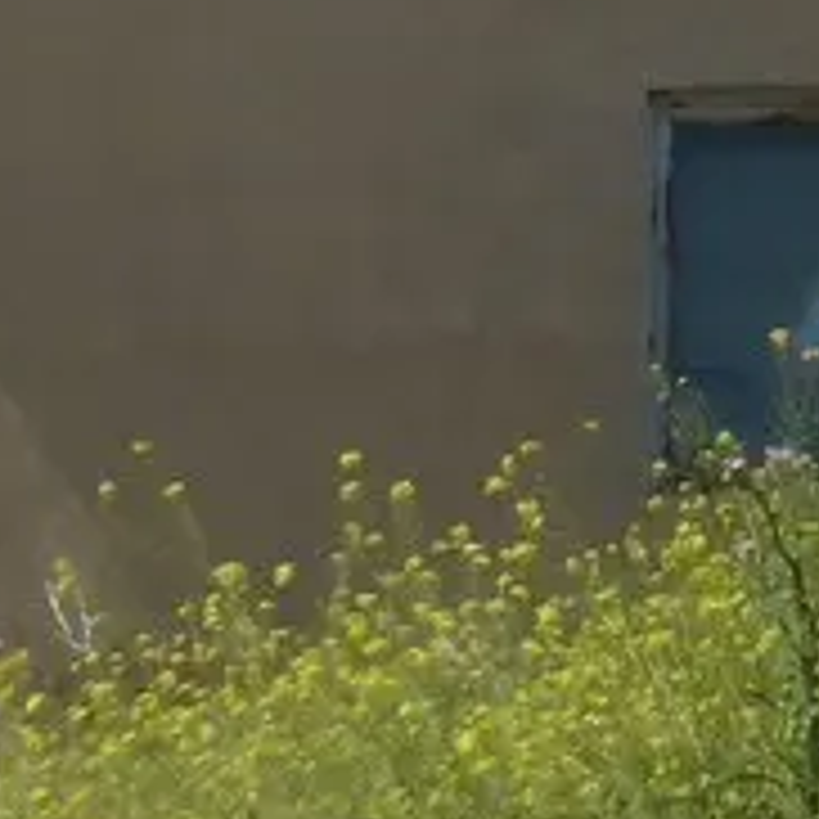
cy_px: 72
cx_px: 963
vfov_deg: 0.7
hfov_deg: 0.7
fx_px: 72086
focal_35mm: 2693
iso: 100
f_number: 6.2
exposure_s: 1/500
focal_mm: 77.4
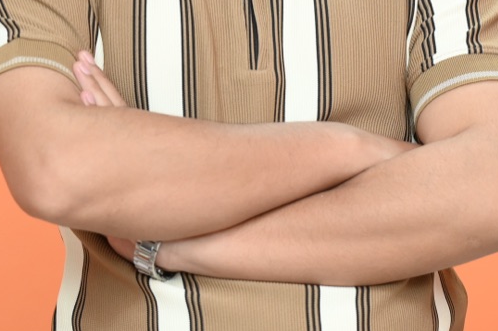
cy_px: -40
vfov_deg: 5.4
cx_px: 276
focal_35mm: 253
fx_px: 3496
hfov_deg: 8.1
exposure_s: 1/200
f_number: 3.2
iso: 1000
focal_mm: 90
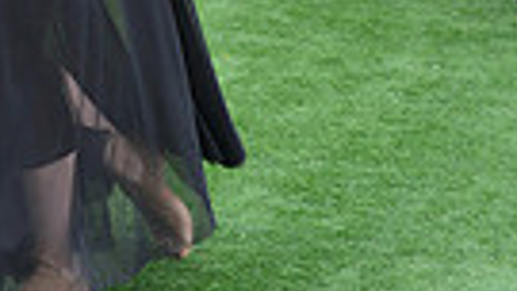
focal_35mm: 280
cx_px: -17
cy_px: -402
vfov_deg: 4.3
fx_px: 3839
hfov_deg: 7.7
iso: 200
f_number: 5.6
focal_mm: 80
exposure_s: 1/500
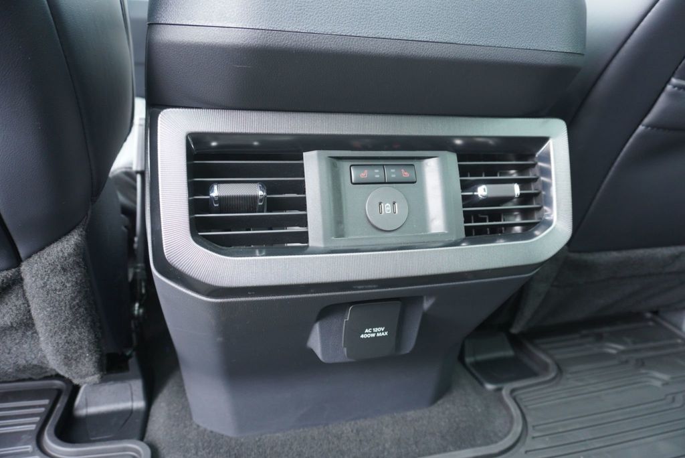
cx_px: 342
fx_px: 457
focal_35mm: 24
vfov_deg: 53.2
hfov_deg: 73.7
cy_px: 229
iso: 500
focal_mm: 16
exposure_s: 1/60
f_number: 4
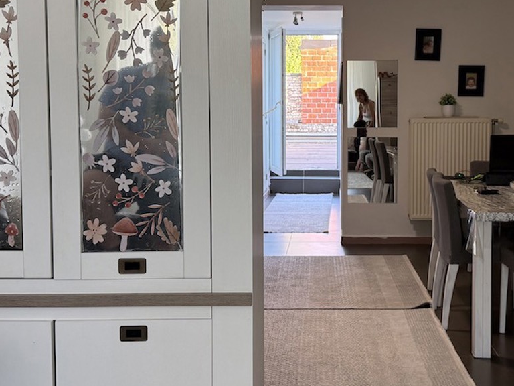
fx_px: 742
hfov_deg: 38.0
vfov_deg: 29.0
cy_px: 152
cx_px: 320
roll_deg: -0.3
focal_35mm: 50
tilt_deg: -3.8
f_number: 1.78
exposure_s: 1/112
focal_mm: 6.76
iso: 200
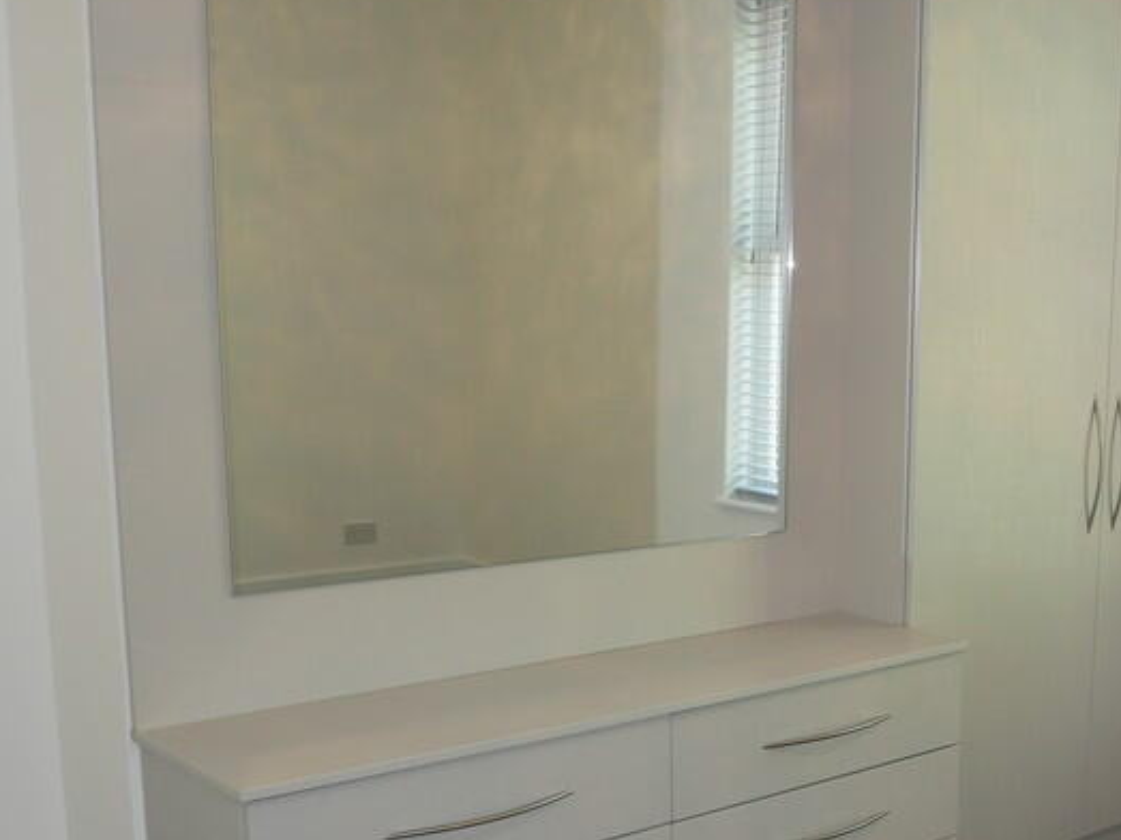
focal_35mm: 47
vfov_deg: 30.4
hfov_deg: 38.3
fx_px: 1522
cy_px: 619
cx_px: 956
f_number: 3.5
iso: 250
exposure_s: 1/50
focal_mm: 12
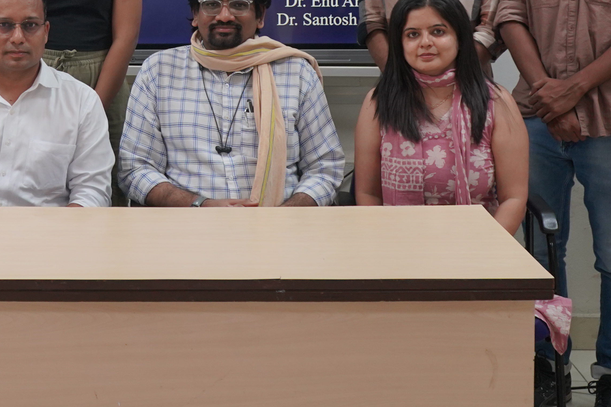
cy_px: -86
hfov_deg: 22.8
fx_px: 1476
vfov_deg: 15.1
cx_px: 70
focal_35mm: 87
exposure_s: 1/160
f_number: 4
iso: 1000
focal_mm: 33
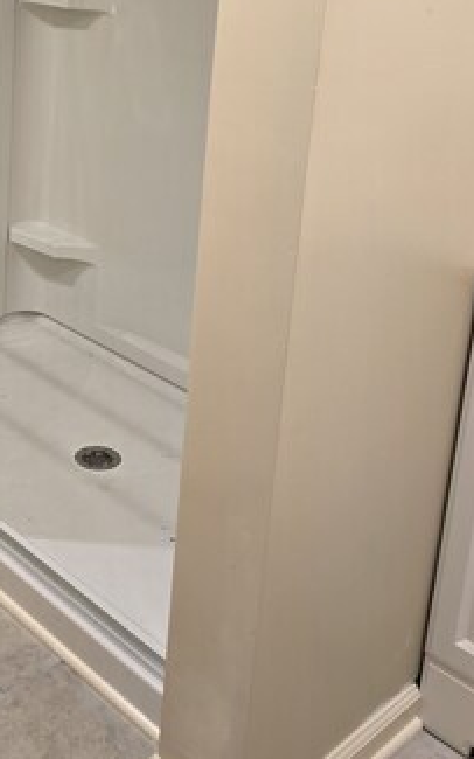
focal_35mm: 50
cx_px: 128
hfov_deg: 25.6
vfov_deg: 38.8
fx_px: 1034
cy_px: 155
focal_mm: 6.3
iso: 50
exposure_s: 1/50.6
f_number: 1.7
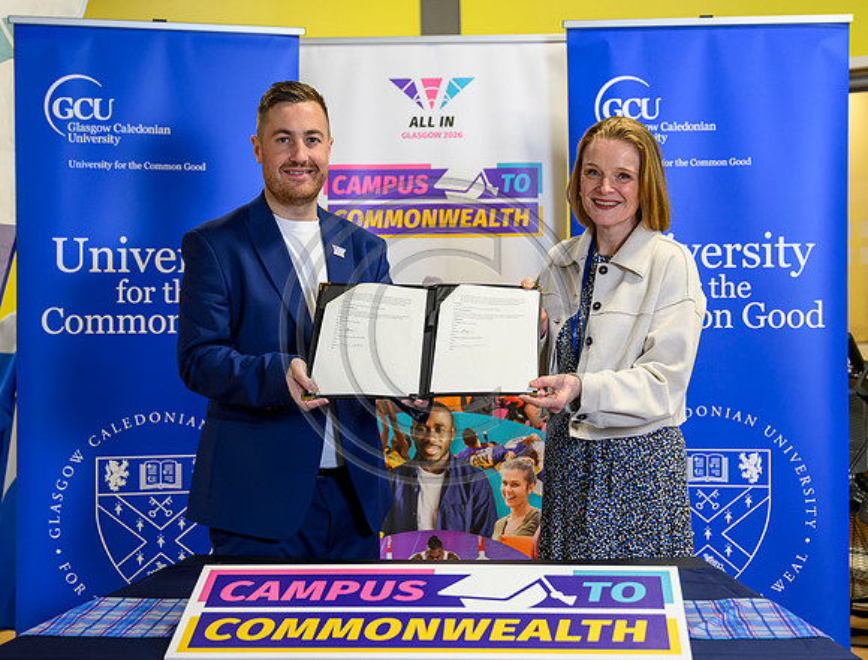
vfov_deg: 25.3
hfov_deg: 32.8
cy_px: 295
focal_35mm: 58
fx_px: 1472
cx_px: 498
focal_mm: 48
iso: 1000
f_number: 3.5
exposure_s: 1/125
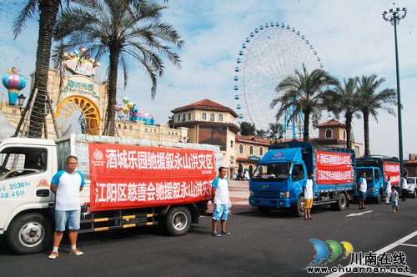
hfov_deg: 67.4
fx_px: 312
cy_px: 138
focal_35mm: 27
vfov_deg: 47.8
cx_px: 208
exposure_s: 1/1000
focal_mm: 18
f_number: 16
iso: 1600
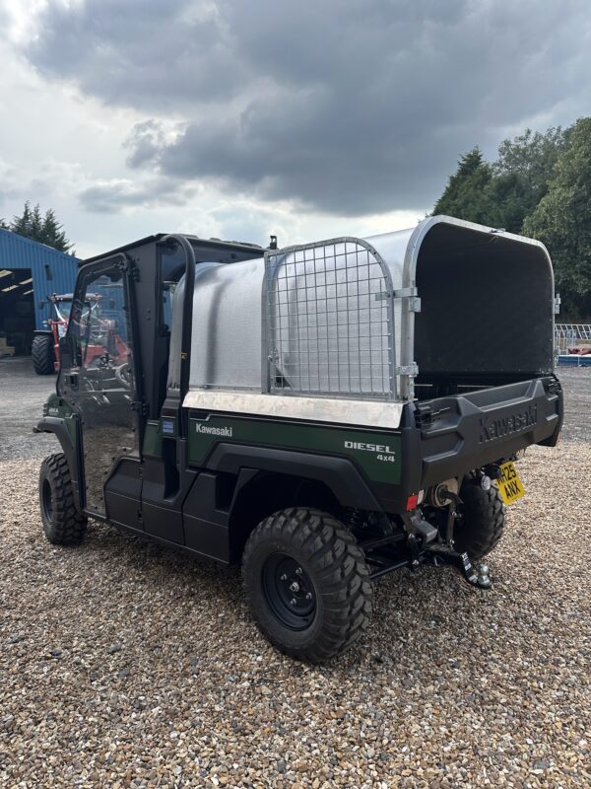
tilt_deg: -6.4
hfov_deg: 56.8
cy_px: 394
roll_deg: +2.0
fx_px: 546
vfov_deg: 71.6
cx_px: 296
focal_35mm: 24
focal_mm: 6.86
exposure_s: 1/1916
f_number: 1.78
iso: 80
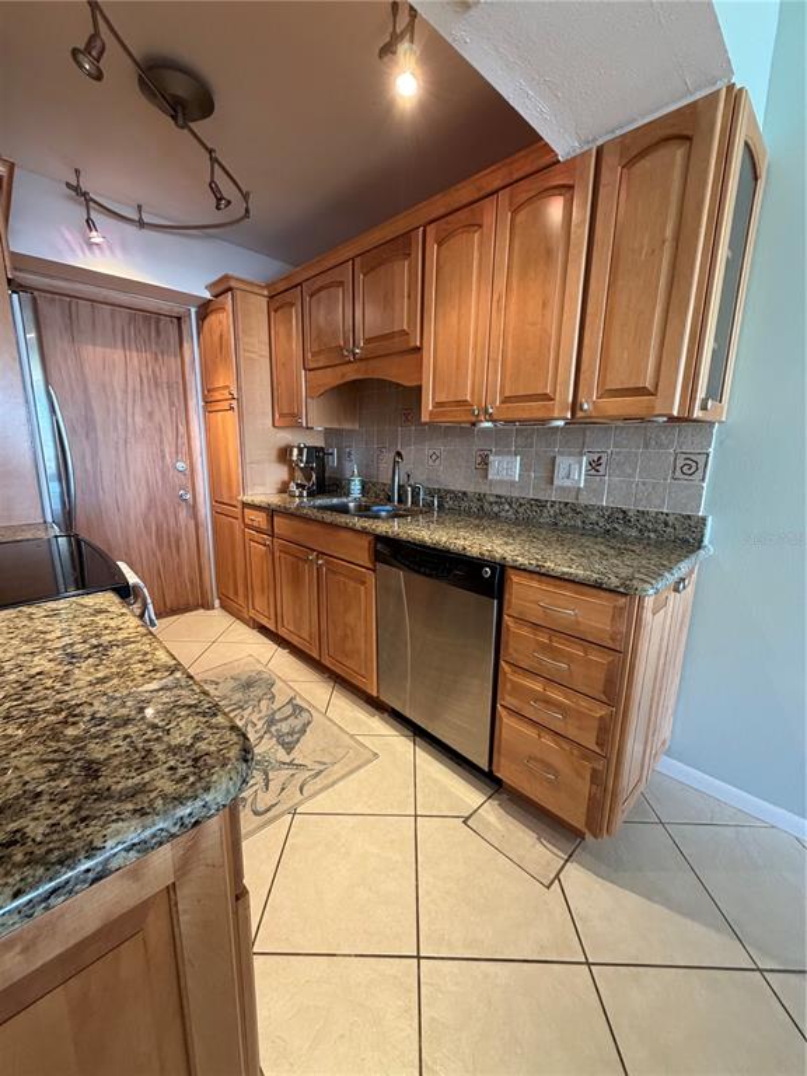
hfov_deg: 85.7
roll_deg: -0.4
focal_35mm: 14
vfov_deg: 102.1
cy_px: 538
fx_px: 435
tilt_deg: -11.5
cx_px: 404
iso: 320
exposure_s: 1/60
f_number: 2.2
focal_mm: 2.22
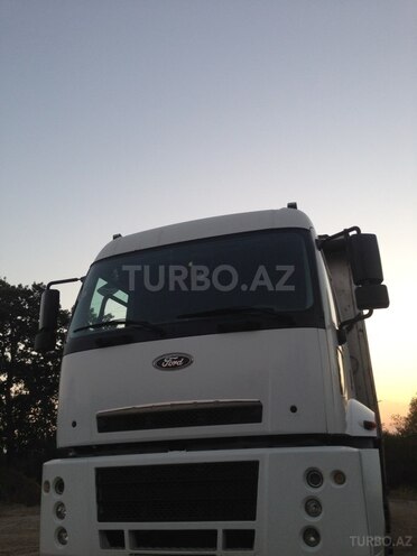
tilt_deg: +23.0
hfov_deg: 42.9
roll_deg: +2.8
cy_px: 278
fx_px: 530
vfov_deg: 55.4
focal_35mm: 33
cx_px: 208
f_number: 2.4
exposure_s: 1/40
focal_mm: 4.12
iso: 50
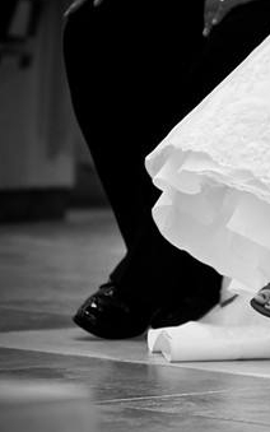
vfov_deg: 4.0
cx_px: 256
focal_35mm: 522
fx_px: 6143
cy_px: 216
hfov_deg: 2.5
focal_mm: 200
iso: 400
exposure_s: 1/100
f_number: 2.8
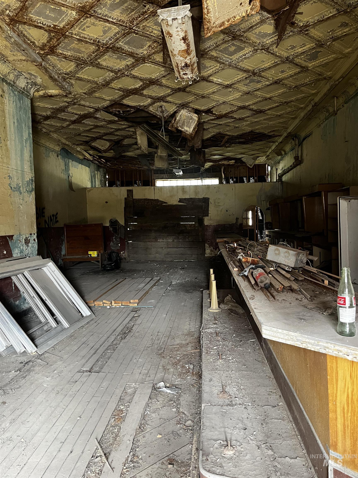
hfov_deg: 53.1
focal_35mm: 26
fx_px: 359
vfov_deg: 67.3
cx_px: 179
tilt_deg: -1.0
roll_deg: +1.3
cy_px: 239
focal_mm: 5.1
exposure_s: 1/49
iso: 500
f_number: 1.6
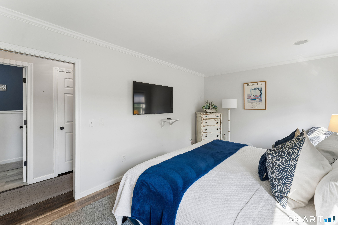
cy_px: 112
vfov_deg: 81.2
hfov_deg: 104.3
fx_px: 131
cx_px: 169
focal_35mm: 14
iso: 400
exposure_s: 1/15
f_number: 13
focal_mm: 14
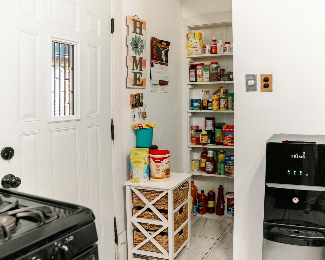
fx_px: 606
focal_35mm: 63
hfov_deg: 30.0
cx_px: 177
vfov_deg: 24.2
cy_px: 128
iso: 2000
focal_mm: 55
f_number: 2.8
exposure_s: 1/160
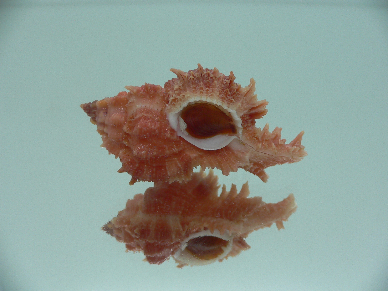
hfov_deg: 52.6
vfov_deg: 40.7
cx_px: 194
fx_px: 392
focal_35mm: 35
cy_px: 146
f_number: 2.8
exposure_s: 1/60
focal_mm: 4.6
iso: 80
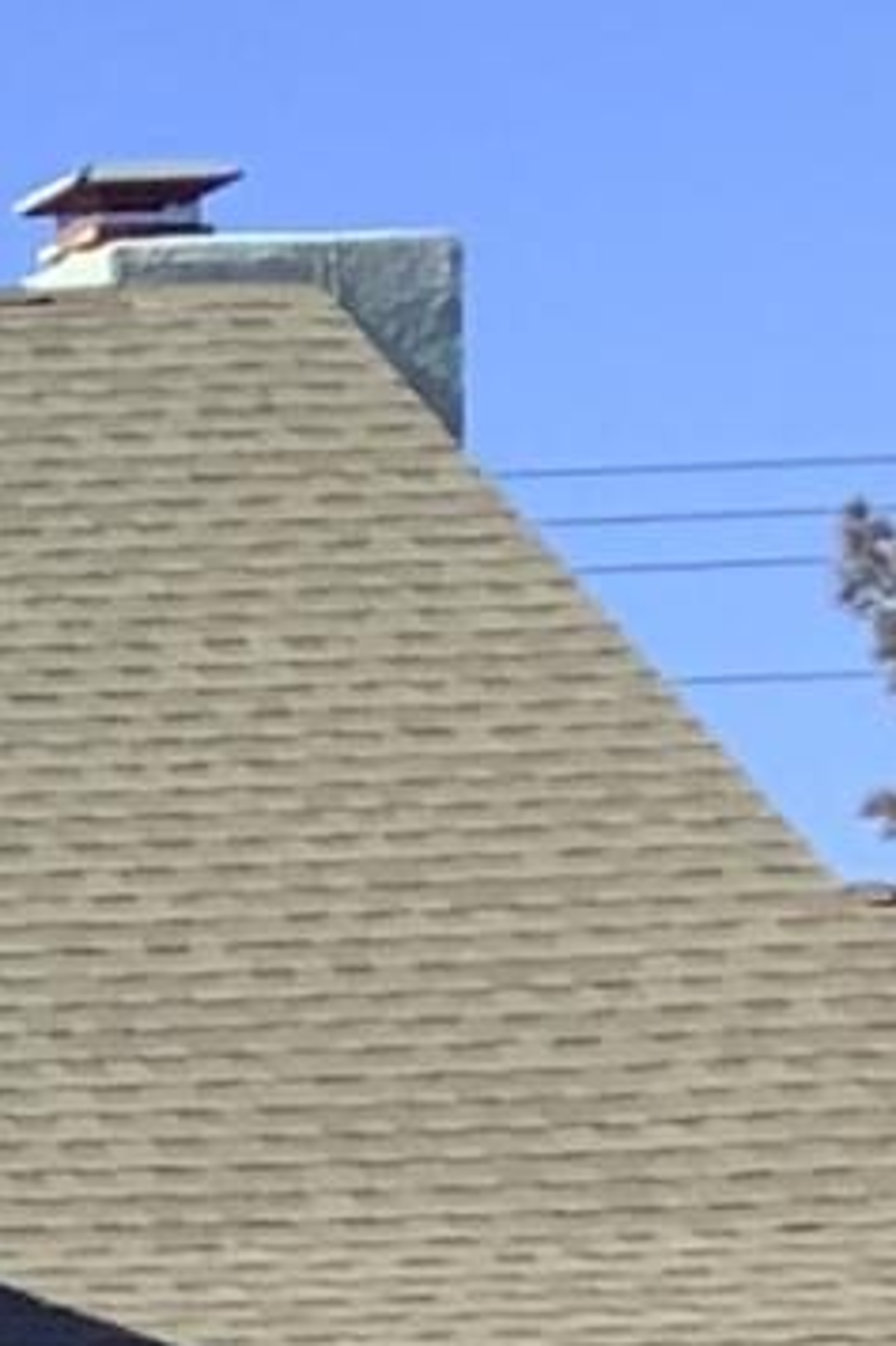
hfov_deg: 4.0
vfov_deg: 7.2
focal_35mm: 272
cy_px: 3013
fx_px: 10164
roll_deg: +1.6
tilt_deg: -5.4
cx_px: -4737
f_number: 2.4
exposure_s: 1/831
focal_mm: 3.3
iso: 25
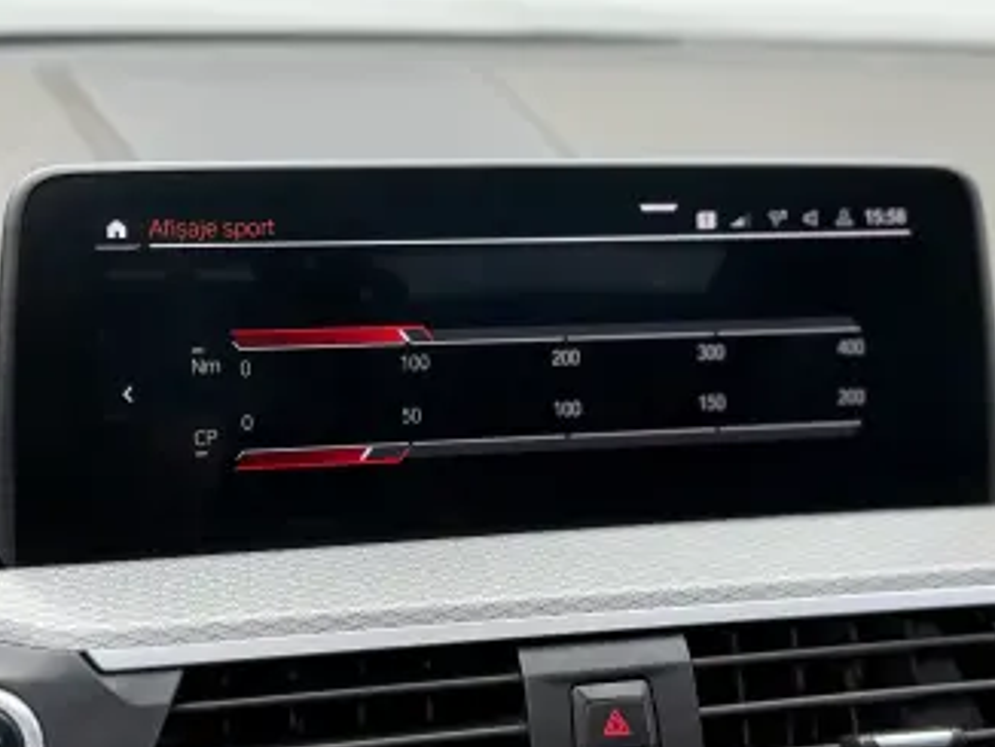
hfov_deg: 36.1
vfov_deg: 27.6
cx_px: 519
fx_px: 1525
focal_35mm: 53
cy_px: 375
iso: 100
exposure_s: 1/370
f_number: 1.78
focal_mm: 6.76
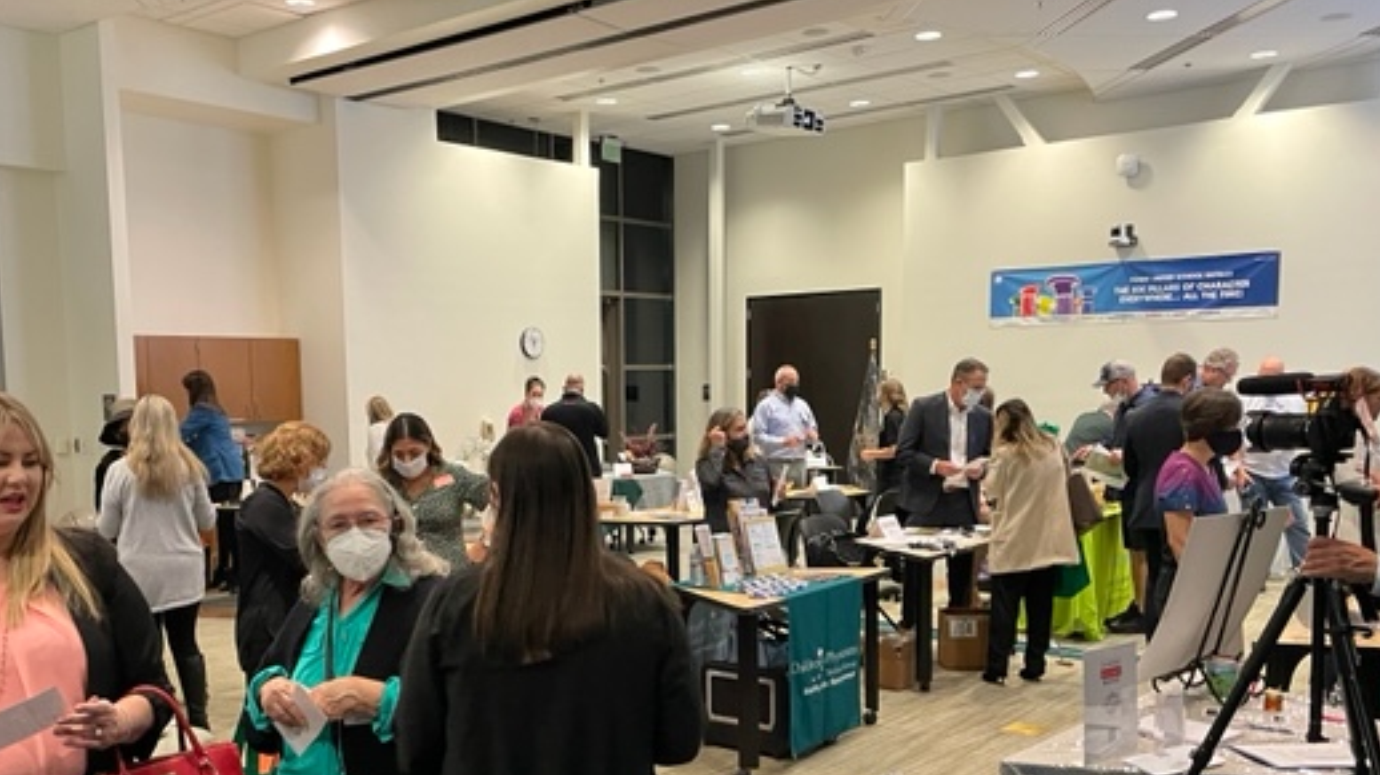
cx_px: 626
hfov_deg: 56.6
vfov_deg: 33.4
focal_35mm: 35
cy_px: 511
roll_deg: +1.1
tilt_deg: -5.3
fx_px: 1280
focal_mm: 4.2
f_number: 1.6
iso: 400
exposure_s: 1/60
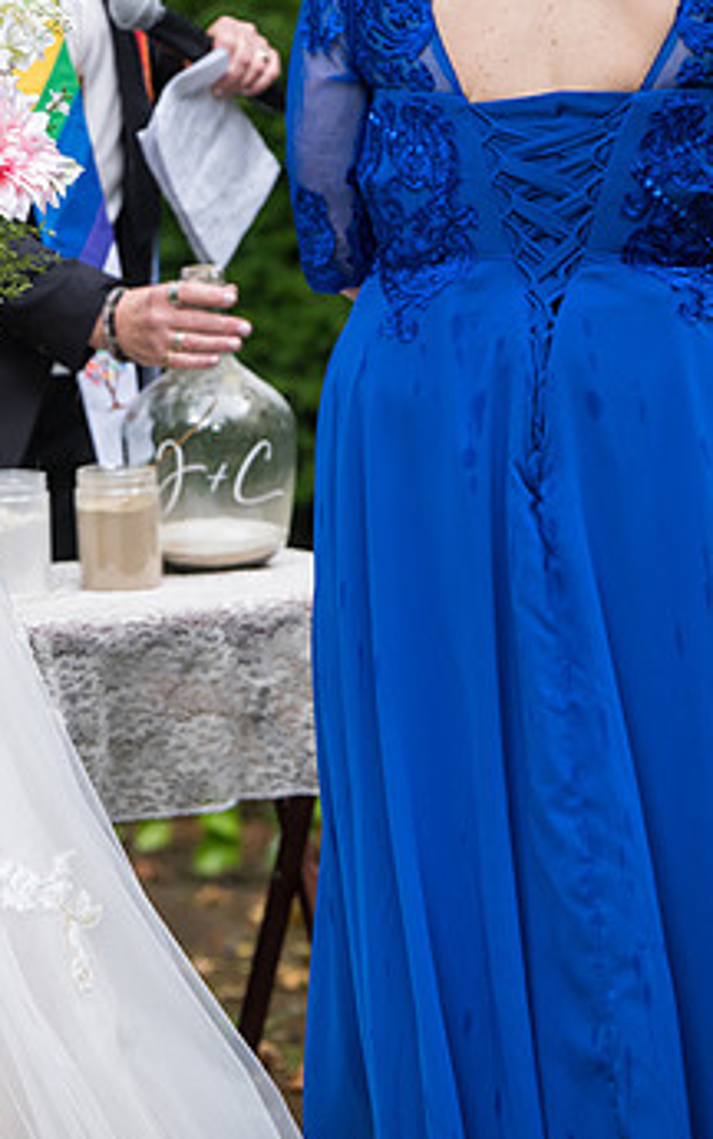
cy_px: 532
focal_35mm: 266
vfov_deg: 7.9
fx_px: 8260
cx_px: 264
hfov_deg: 4.9
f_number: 4
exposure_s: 1/400
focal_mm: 200
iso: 500
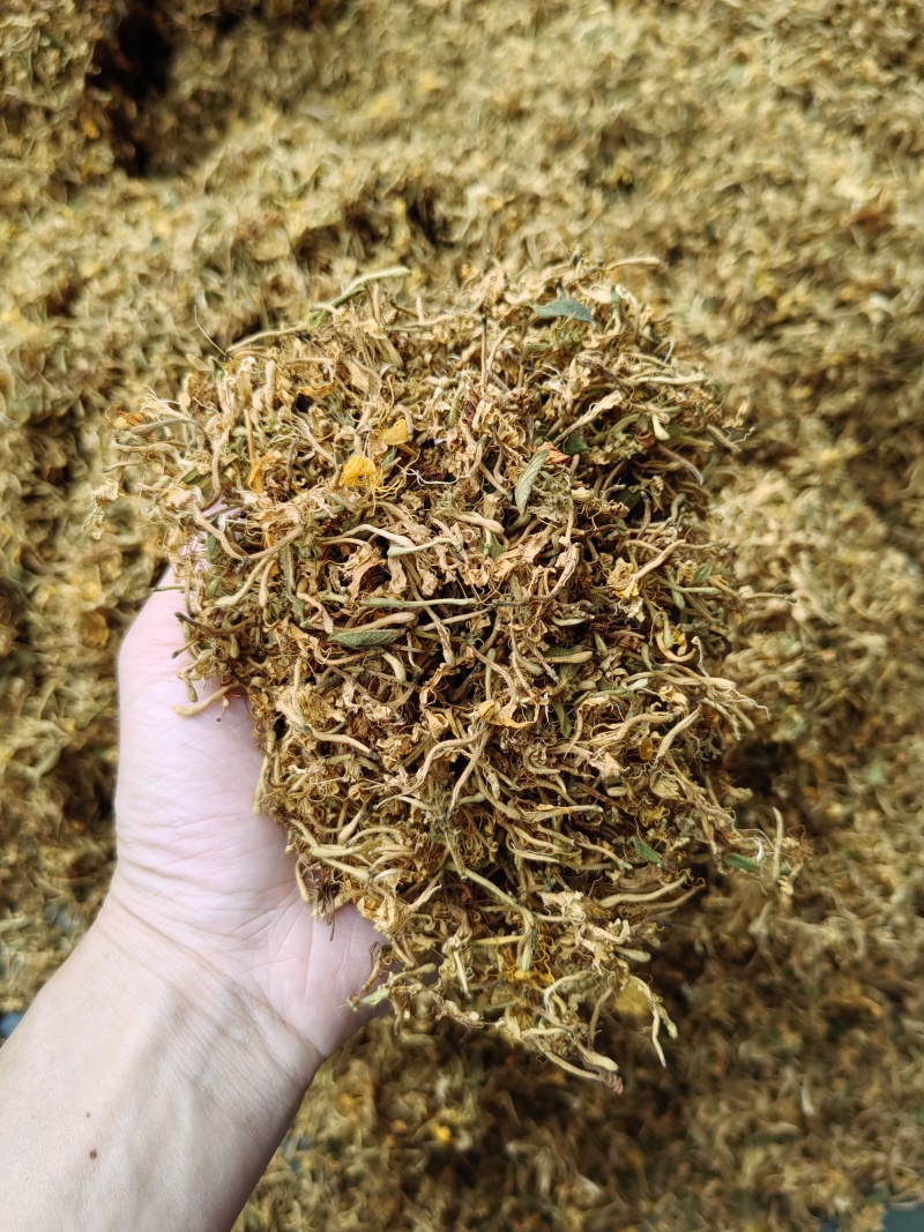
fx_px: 961
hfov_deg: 51.3
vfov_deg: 65.3
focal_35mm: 27
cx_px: 462
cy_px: 616
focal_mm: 5.52
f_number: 1.9
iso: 50
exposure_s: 1/150
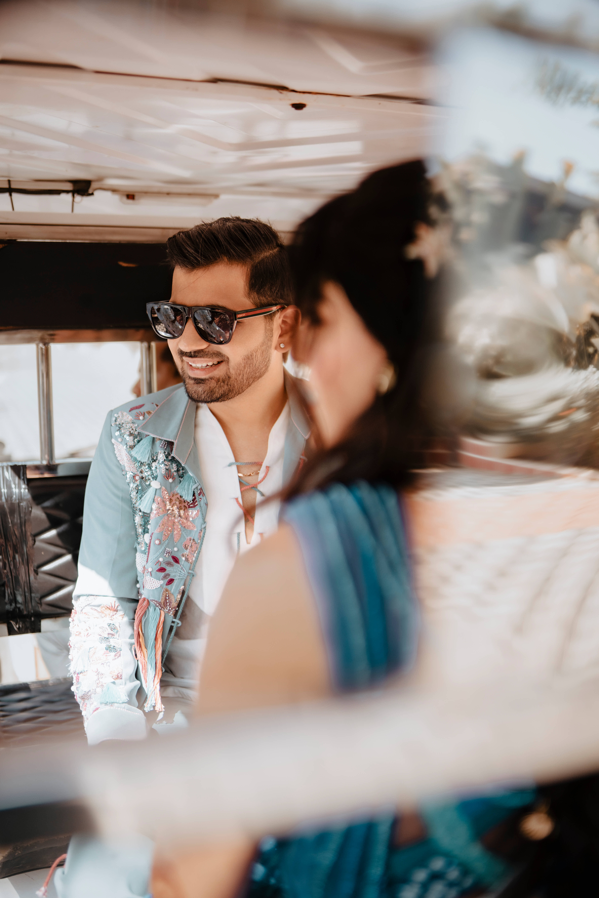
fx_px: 873
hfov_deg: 37.9
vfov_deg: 54.4
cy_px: 449
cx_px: 300
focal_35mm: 35
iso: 500
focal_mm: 35
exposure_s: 1/2500
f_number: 1.4
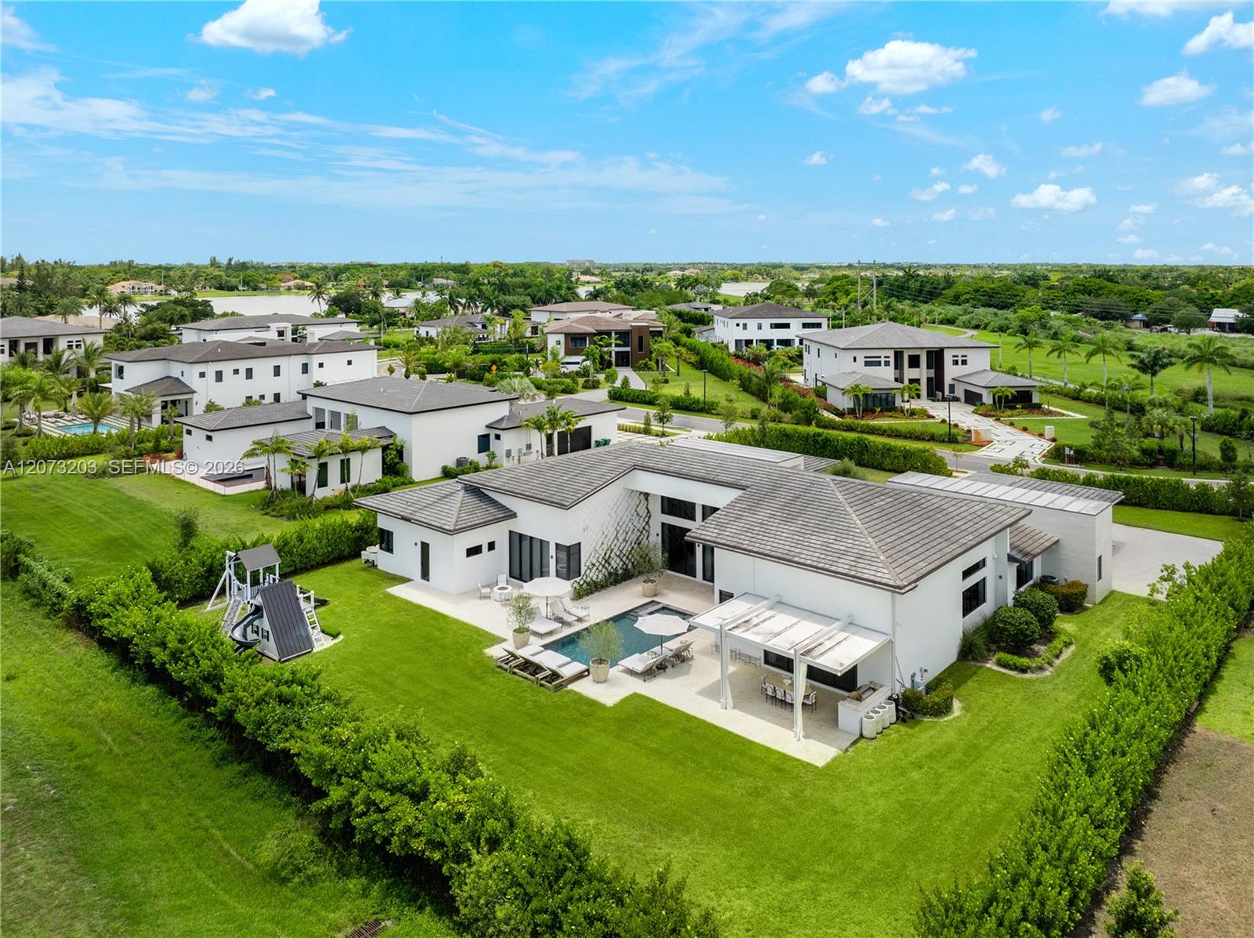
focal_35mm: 24
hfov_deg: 71.6
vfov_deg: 56.7
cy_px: 469
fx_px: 869
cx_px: 627
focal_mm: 12.29
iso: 190
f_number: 2.8
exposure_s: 1/500
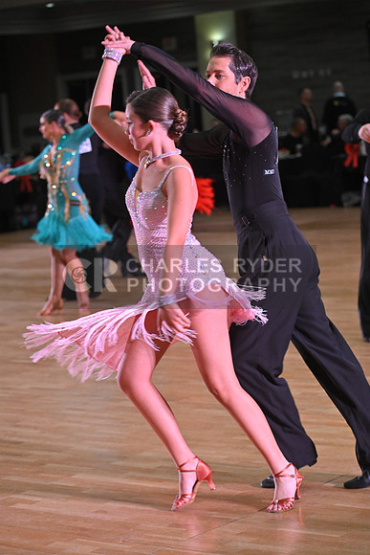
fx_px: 1571
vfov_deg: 20.0
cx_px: 185
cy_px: 278
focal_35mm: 102
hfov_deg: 13.4
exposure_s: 1/320
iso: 2000
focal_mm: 102
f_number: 5
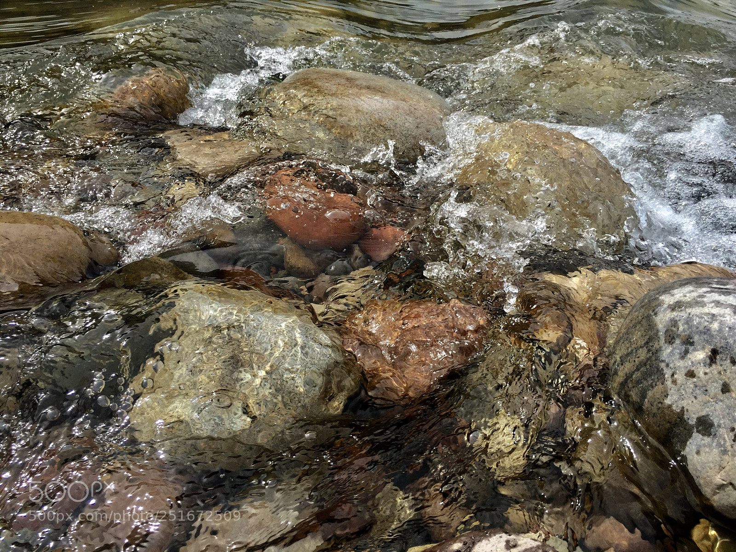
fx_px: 617
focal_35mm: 29
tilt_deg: -36.2
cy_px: 276
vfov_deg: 48.2
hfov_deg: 61.7
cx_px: 368
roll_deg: +0.8
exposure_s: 1/1130
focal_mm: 4.15
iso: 32
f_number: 2.2
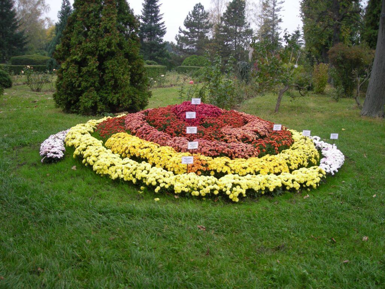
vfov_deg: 40.7
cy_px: 144
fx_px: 389
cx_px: 192
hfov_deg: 52.6
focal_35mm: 35
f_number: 2.8
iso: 50
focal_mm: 5.7
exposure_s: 1/127
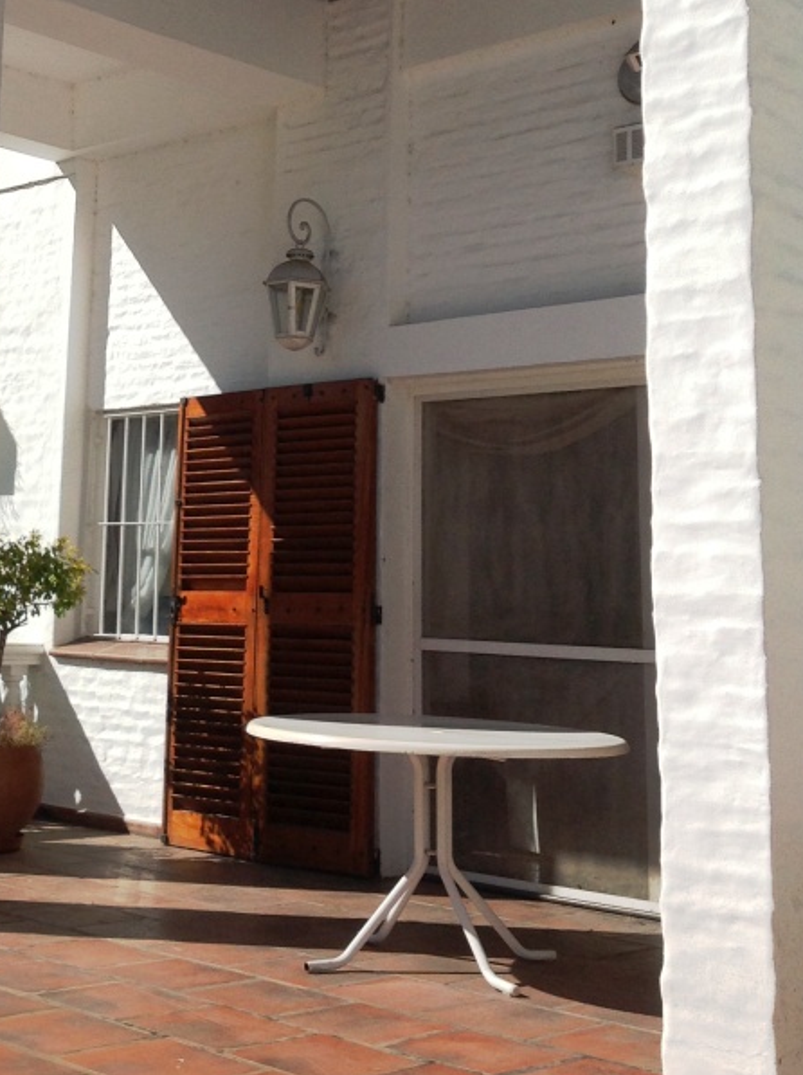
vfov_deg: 31.7
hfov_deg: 23.9
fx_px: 1860
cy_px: 274
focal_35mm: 60
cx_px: 147
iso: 50
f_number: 2.4
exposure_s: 1/3367
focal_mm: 4.28
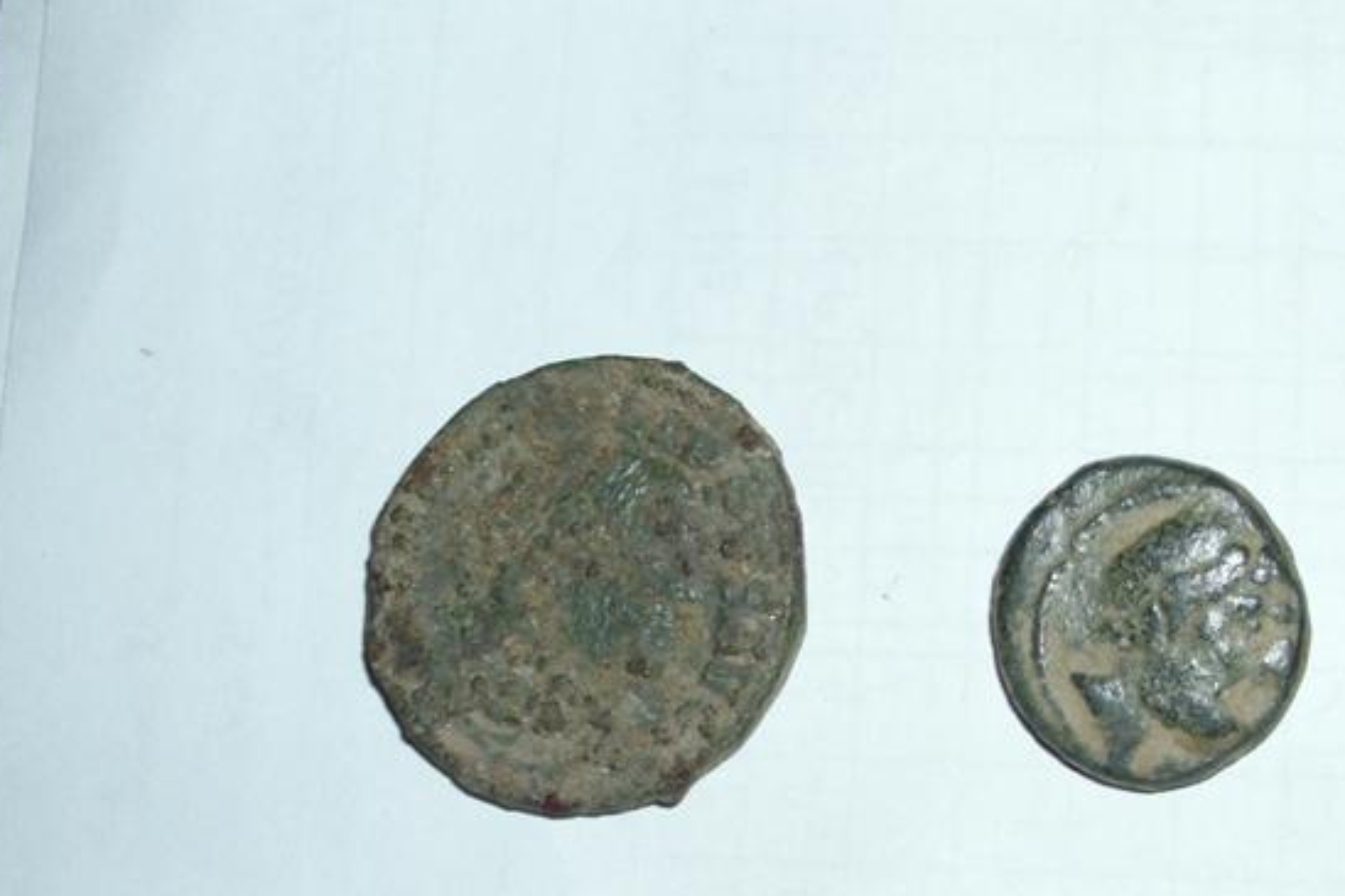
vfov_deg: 20.0
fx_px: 2540
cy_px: 565
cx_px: 1200
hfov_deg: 28.6
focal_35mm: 68
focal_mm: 6.2
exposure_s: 1/60
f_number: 4.3
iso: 100
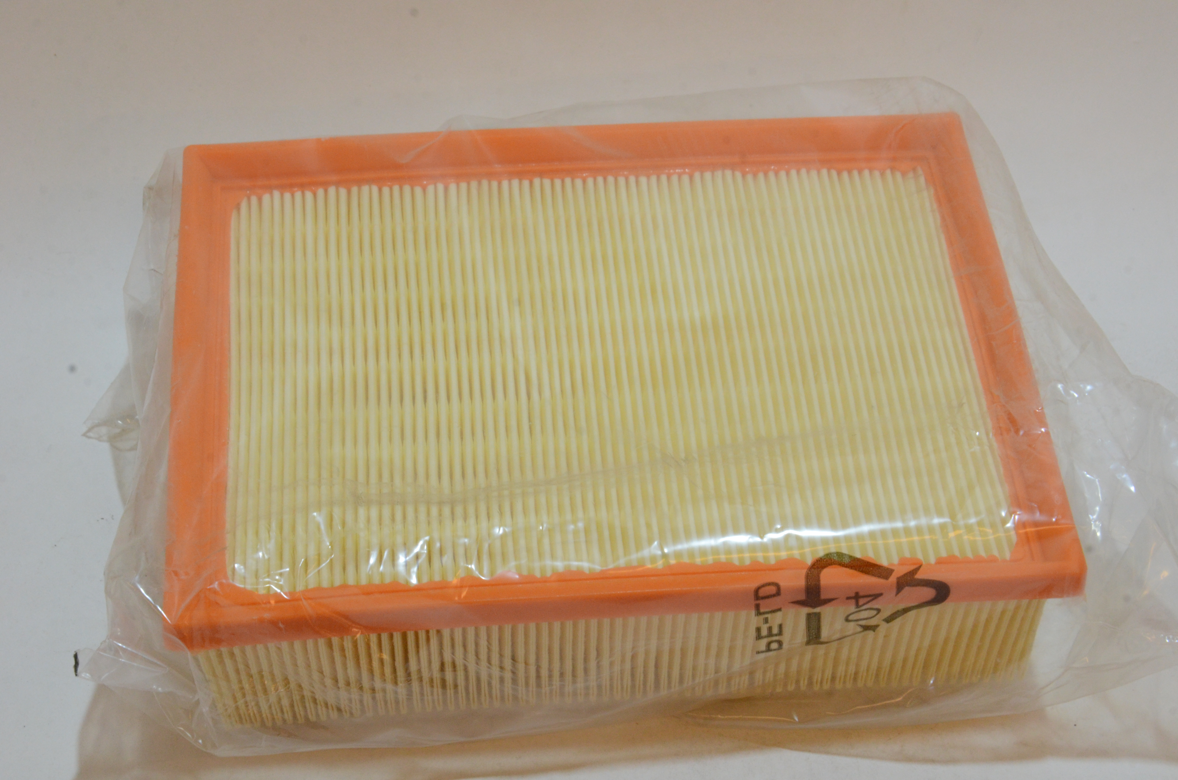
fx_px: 2449
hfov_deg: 27.0
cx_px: 589
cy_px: 390
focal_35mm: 75
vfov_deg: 18.1
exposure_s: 1/50
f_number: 20
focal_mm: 50
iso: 1600
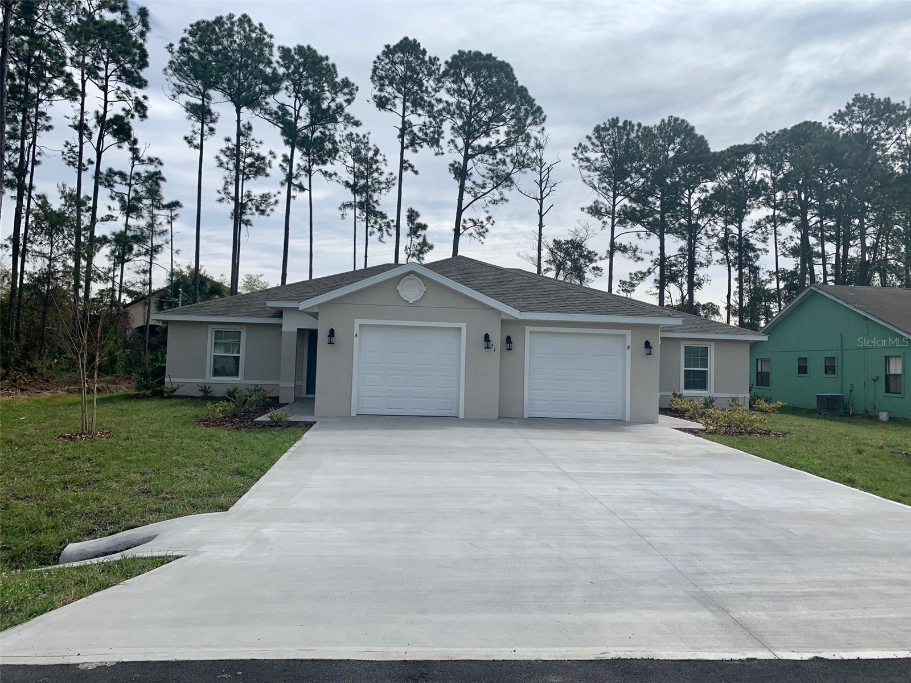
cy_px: 342
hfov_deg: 67.3
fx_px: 684
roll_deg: -0.8
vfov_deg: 53.1
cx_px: 456
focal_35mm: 26
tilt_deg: +3.1
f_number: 1.8
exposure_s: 1/3788
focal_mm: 4.25
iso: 25
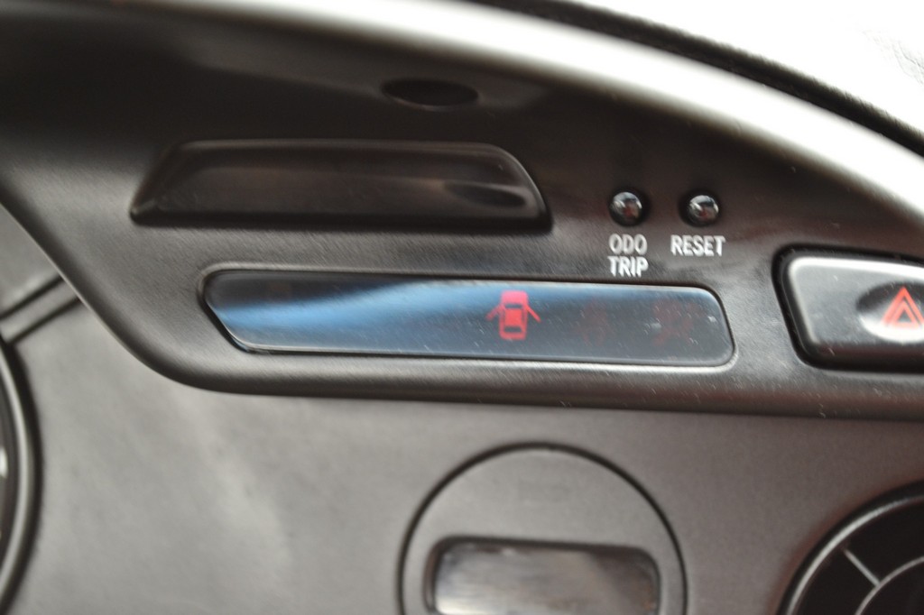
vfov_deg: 20.6
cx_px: 462
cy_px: 308
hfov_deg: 30.5
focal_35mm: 66
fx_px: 1693
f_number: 5.3
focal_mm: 44
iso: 800
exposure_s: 1/4
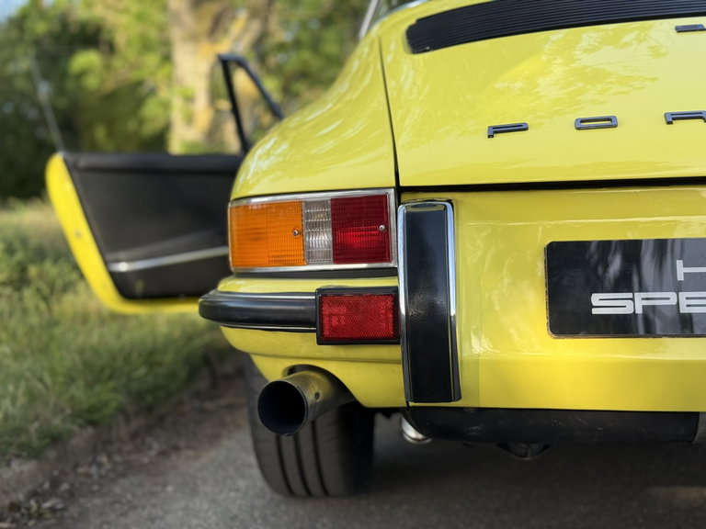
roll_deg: -1.8
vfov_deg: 30.3
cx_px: 353
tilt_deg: -1.6
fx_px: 979
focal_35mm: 48
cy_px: 264
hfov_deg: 39.7
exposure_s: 1/1000
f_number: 1.78
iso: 80
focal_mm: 6.76
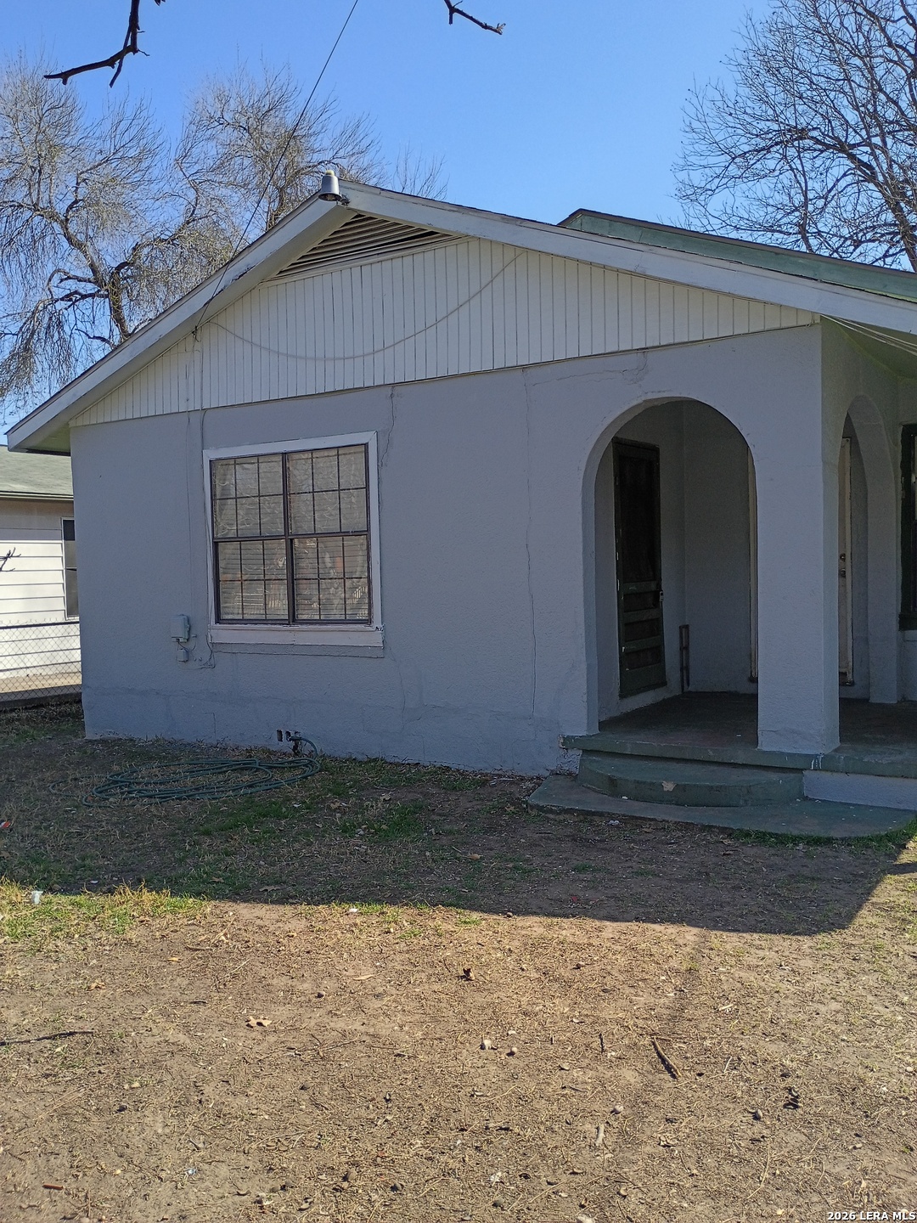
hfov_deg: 48.2
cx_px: 458
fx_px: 1024
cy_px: 612
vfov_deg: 61.7
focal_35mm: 29
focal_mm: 4.27
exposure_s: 1/581
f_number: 1.8
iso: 100
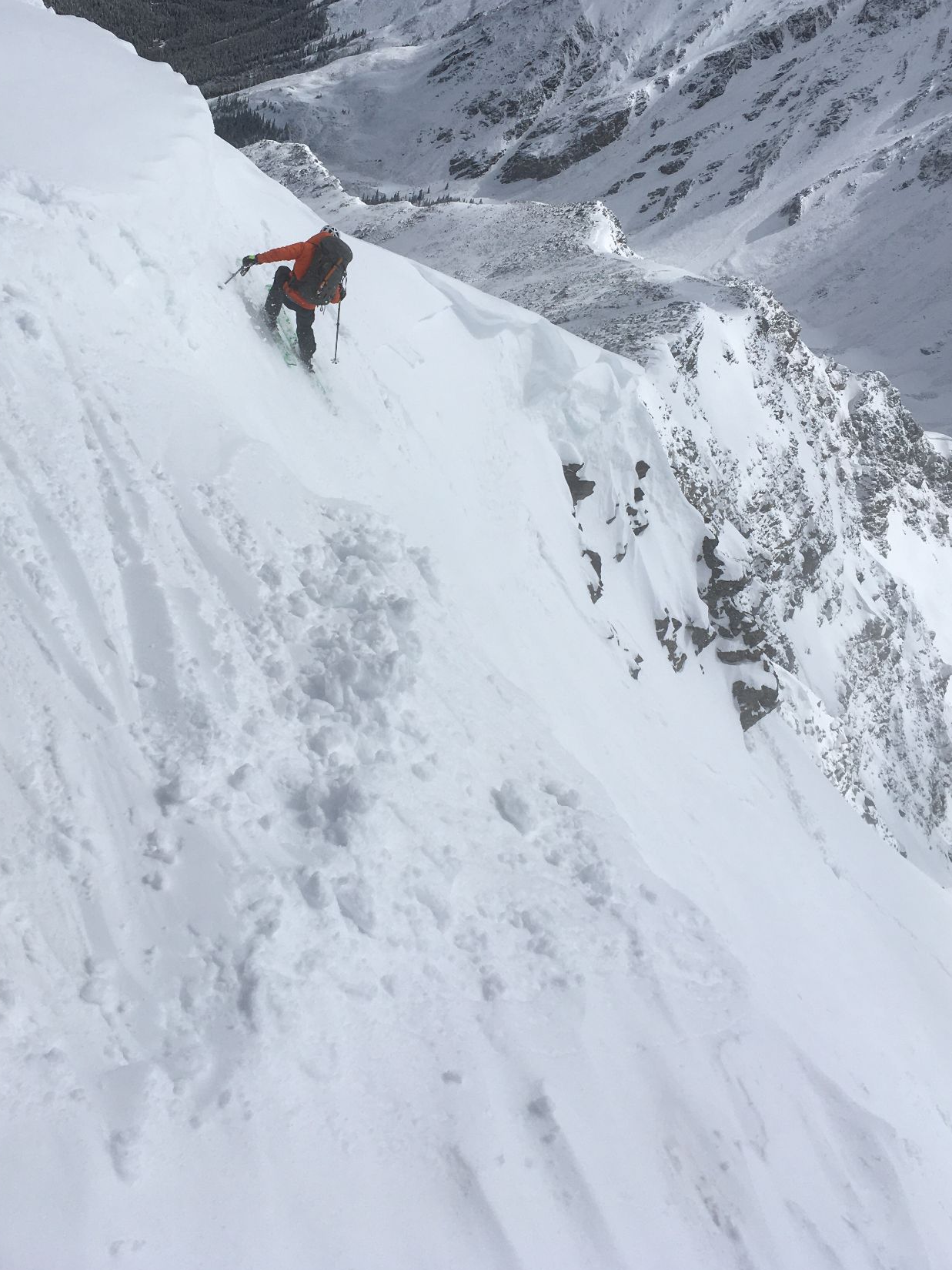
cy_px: 504
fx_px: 1320
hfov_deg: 39.6
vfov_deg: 51.0
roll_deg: -12.7
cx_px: 445
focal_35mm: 36
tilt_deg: -37.6
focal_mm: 4.15
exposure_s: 1/9615
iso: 25
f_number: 2.2
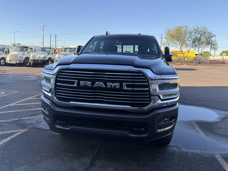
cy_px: 86
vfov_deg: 56.8
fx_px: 158
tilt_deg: -9.4
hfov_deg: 71.6
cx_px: 114
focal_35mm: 24
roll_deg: -0.6
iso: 100
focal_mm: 6.76
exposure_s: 1/992
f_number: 1.78
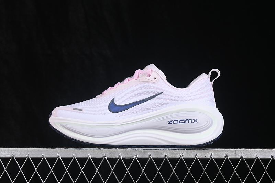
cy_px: 92
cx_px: 138
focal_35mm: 75
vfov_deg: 18.2
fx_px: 573
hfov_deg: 27.0
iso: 160
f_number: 8
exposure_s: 1/80
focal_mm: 50
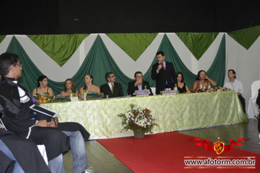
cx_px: 130
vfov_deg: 31.9
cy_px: 86
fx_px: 303
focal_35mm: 42
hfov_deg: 46.4
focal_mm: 28
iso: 3200
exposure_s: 1/60
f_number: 4
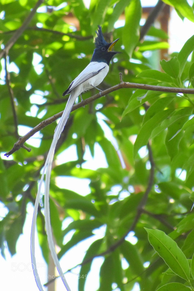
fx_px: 3632
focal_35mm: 450
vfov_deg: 4.6
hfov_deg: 3.1
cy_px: 146
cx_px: 97
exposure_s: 1/640
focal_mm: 300
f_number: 6.3
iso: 1000
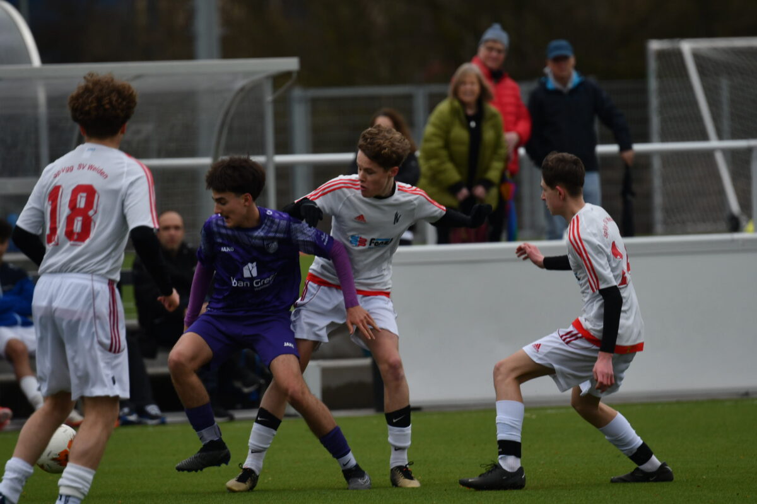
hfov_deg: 3.4
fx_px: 12616
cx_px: 378
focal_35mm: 600
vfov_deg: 2.3
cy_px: 252
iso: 400
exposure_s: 1/1000
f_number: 5.6
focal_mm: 400
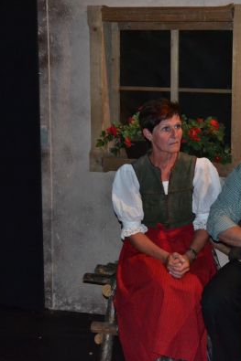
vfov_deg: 27.7
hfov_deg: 18.2
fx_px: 734
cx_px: 245
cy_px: 179
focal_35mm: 73
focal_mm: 32
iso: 3200
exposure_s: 1/60
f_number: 4.8
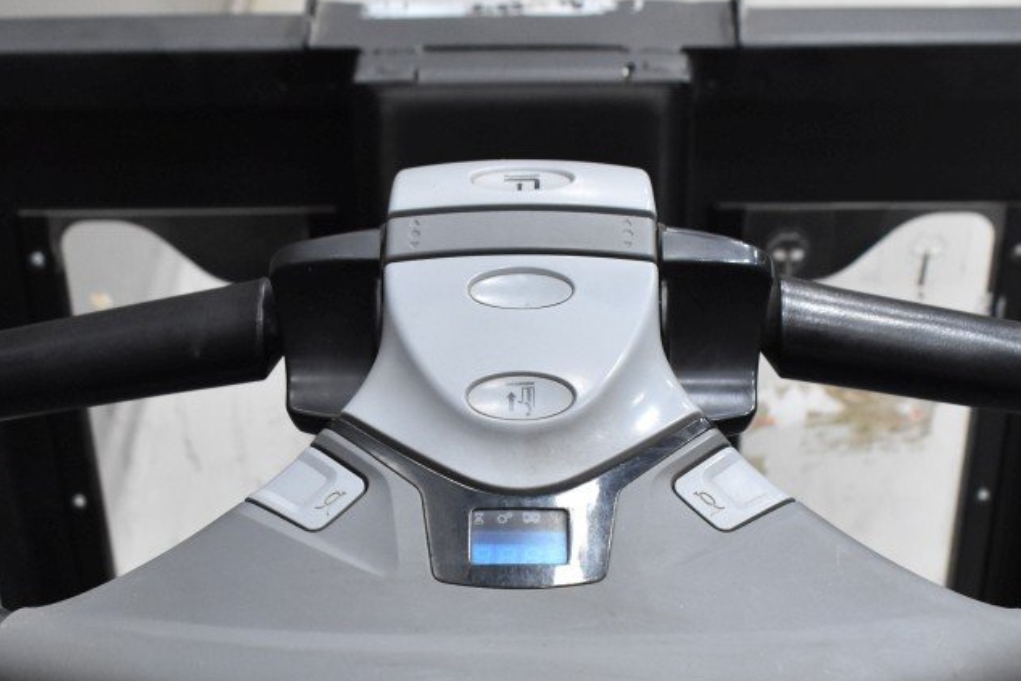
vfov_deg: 18.8
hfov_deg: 28.5
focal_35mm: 71
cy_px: 636
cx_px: 498
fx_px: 2012
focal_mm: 25
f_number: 5
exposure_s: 1/50
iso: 1600
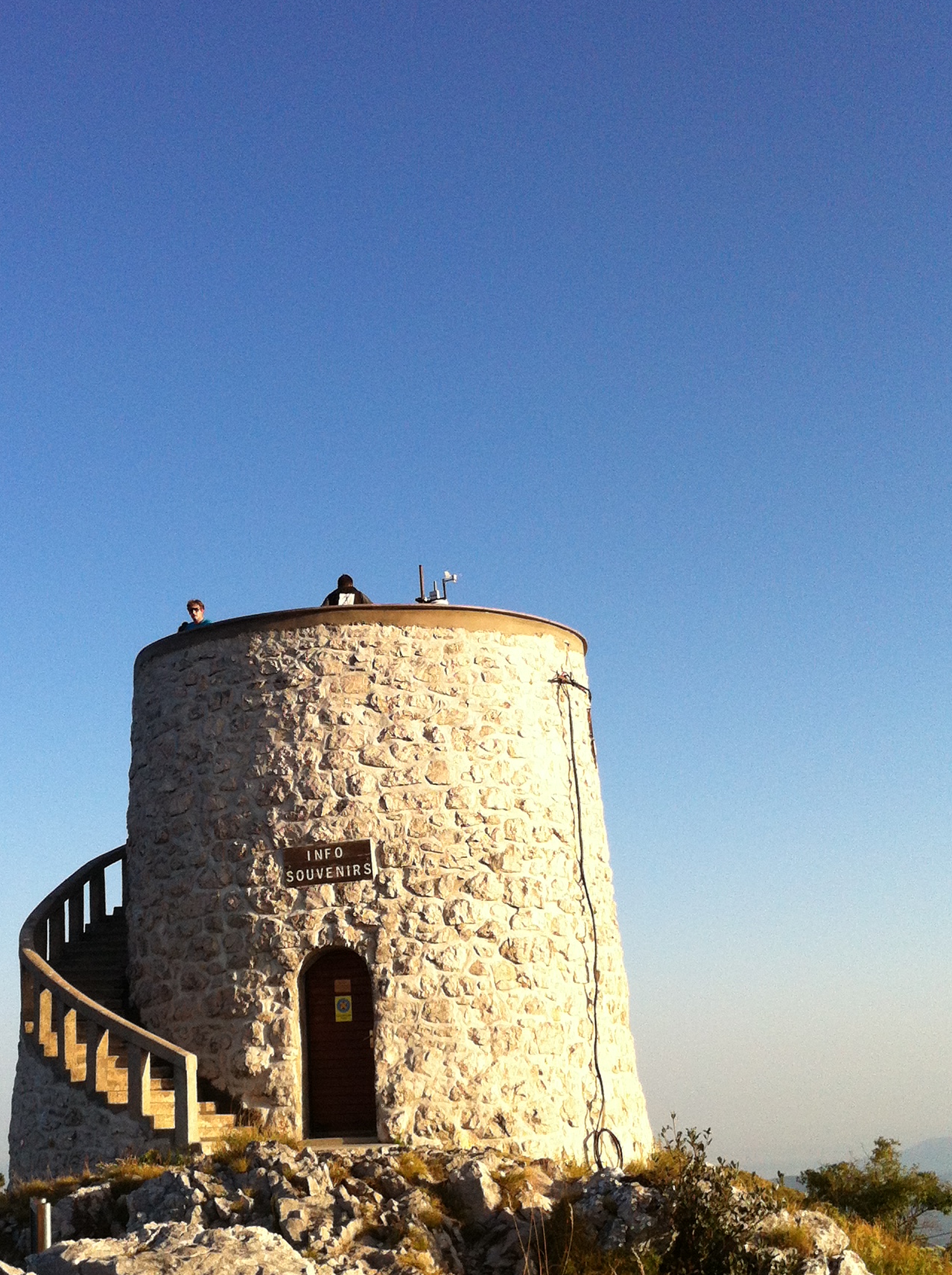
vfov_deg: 36.0
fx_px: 1949
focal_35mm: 53
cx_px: 334
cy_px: 789
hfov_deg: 27.3
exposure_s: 1/1005
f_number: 2.8
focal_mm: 3.85
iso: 80
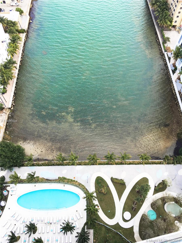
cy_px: 122
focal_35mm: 29
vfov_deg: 61.7
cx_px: 91
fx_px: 203
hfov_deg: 48.2
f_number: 2.2
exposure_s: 1/466
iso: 25
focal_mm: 4.15
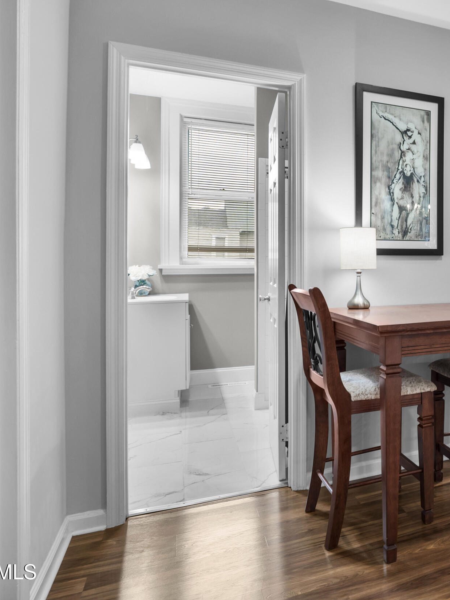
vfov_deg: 62.9
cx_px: 475
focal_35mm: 28
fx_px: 485
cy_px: 241
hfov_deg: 41.4
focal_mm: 16
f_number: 4
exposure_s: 1/25
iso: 250
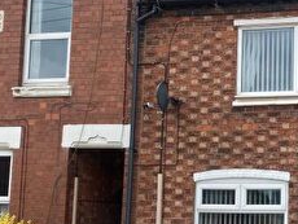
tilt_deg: +5.8
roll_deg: -0.7
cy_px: 142
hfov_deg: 24.1
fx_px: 681
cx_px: 255
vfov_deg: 18.7
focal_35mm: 79
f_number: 1.8
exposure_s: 1/2513
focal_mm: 4.25
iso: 32
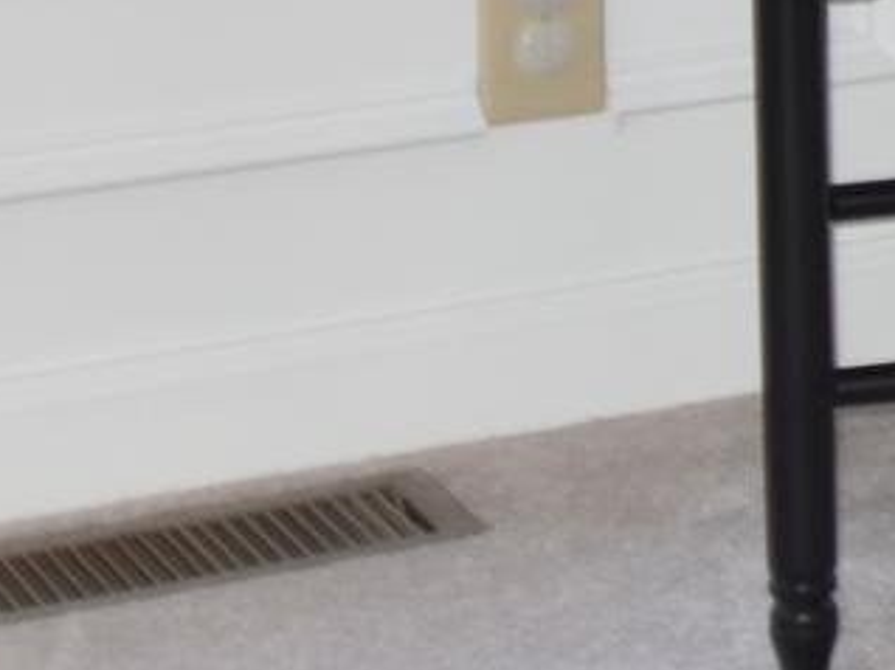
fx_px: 5761
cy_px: -1080
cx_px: 2026
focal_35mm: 223
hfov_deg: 8.3
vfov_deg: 6.3
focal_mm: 24
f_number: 5.6
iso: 450
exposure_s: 1/125
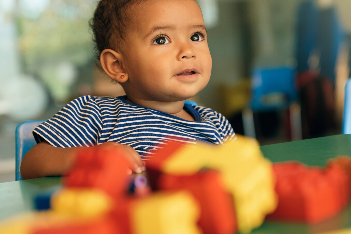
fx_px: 819
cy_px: 98
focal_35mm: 84
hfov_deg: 24.2
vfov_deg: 16.3
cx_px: 204
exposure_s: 1/250
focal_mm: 70
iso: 500
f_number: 3.5
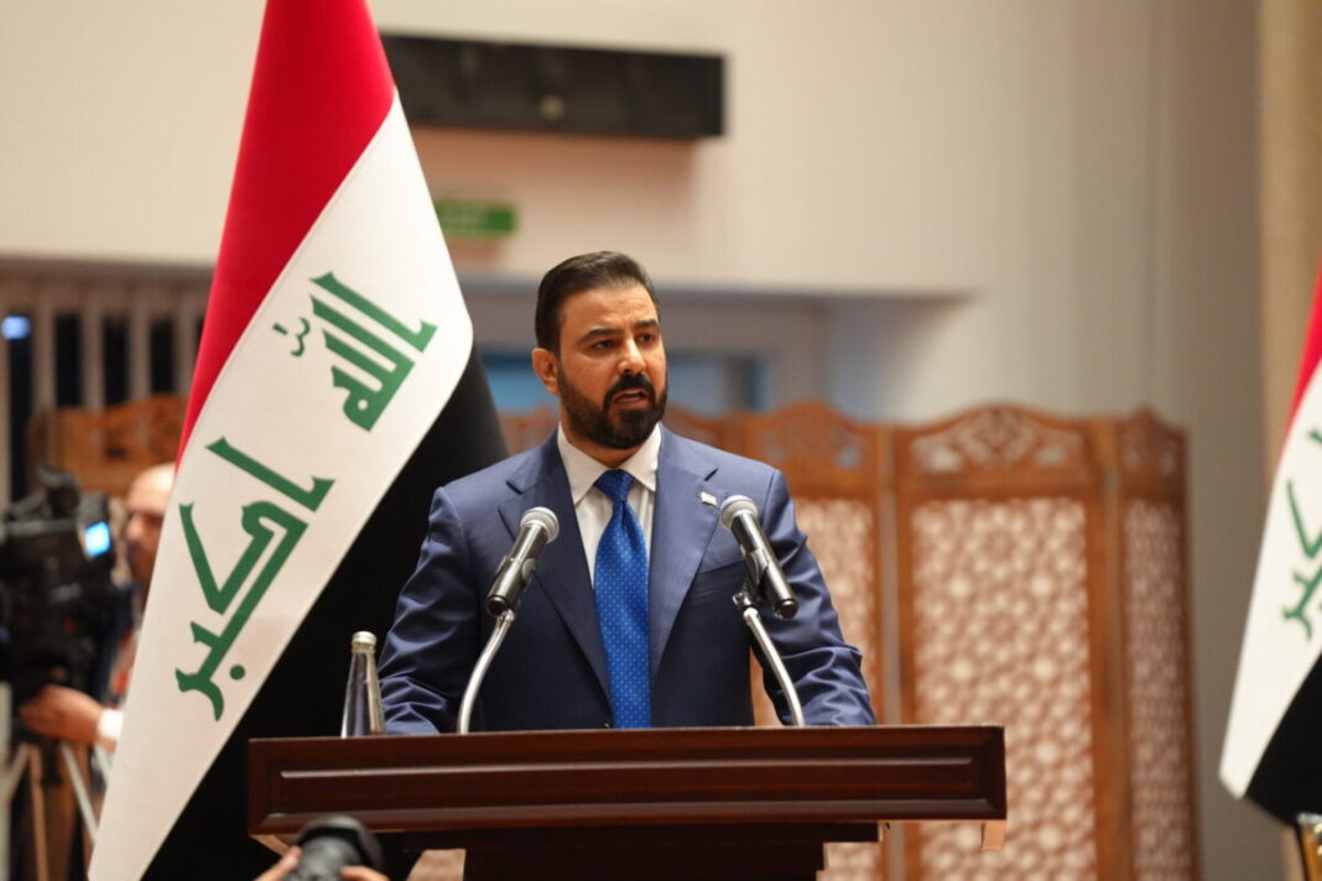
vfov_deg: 6.9
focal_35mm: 200
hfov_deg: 10.3
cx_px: 661
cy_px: 440
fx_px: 7344
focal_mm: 200
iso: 4000
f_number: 2.8
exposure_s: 1/200
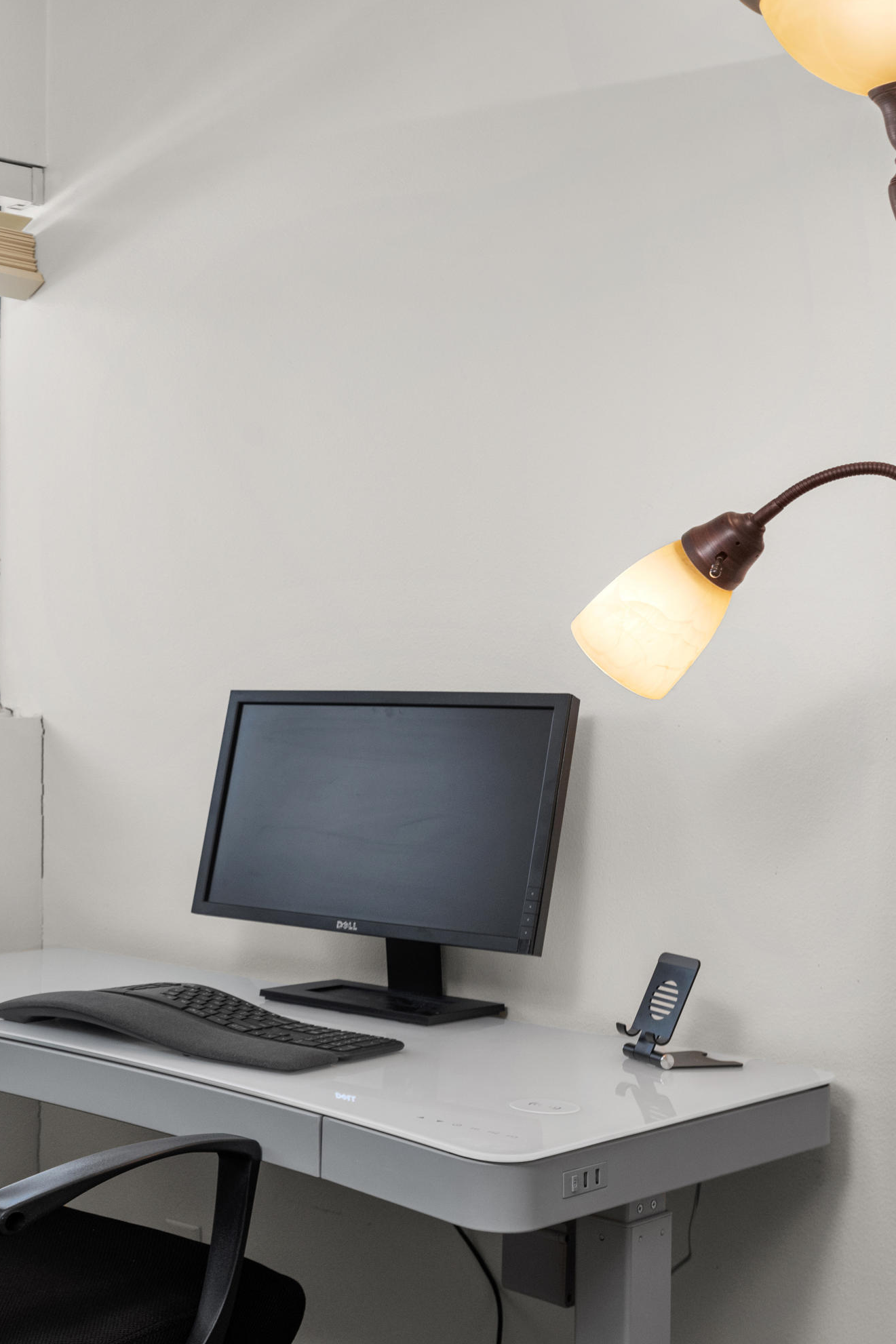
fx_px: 1979
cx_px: -18
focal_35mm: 53
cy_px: 672
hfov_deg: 24.3
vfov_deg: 37.5
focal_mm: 35
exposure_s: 1/200
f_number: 7.1
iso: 500
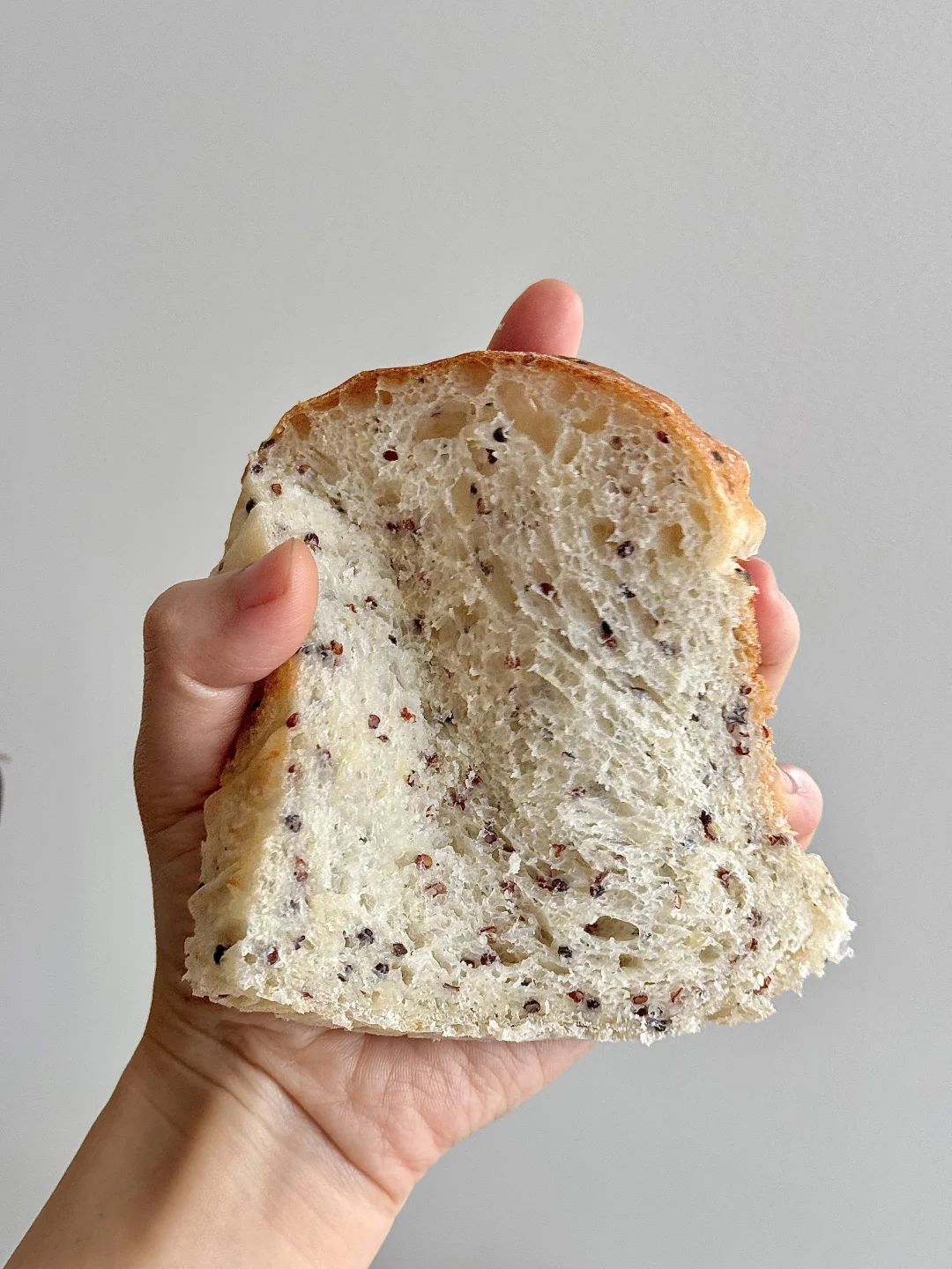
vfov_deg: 39.7
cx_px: 476
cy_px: 634
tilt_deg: -21.0
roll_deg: +6.0
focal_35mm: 48
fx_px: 1760
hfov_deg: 30.3
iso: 100
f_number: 1.78
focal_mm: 6.76
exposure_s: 1/60
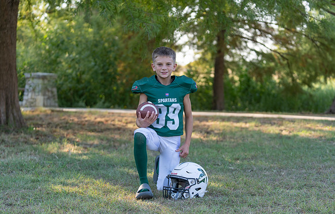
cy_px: 116
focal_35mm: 76
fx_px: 694
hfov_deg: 27.1
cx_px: 174
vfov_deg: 17.5
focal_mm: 70
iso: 125
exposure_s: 1/320
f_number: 2.8
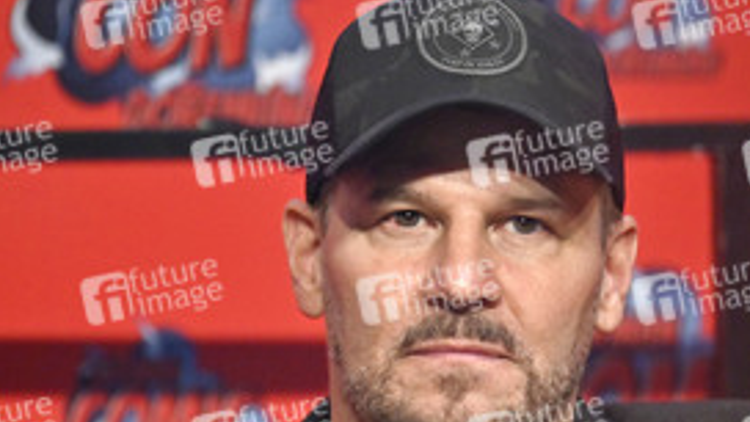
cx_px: 465
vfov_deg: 1.8
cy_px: 361
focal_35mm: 693
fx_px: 13782
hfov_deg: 3.1
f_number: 4.5
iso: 3200
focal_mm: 400
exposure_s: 1/500
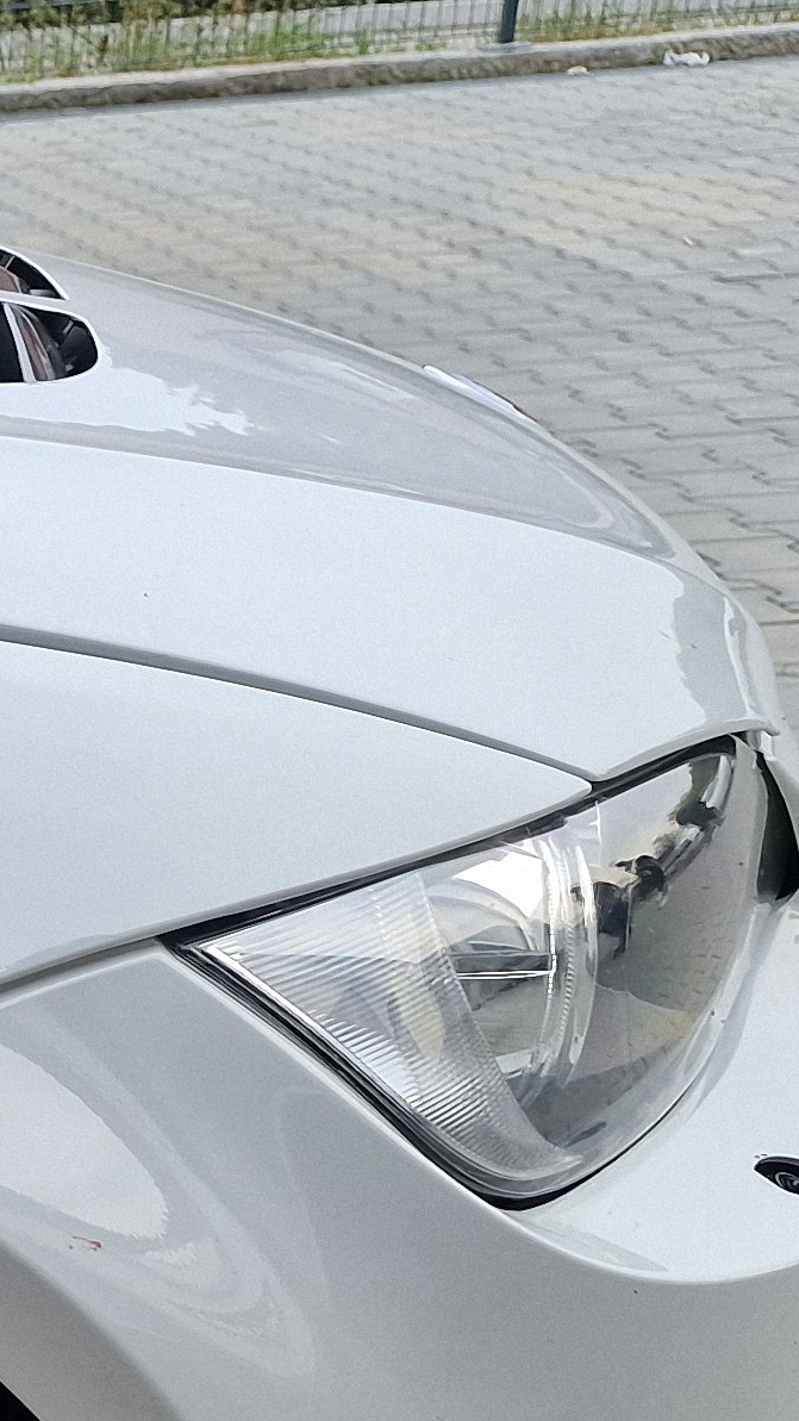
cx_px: -1060
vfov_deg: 24.0
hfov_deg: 11.9
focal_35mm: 84
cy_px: 1465
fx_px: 3164
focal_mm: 6.4
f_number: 1.8
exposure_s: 1/180
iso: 64
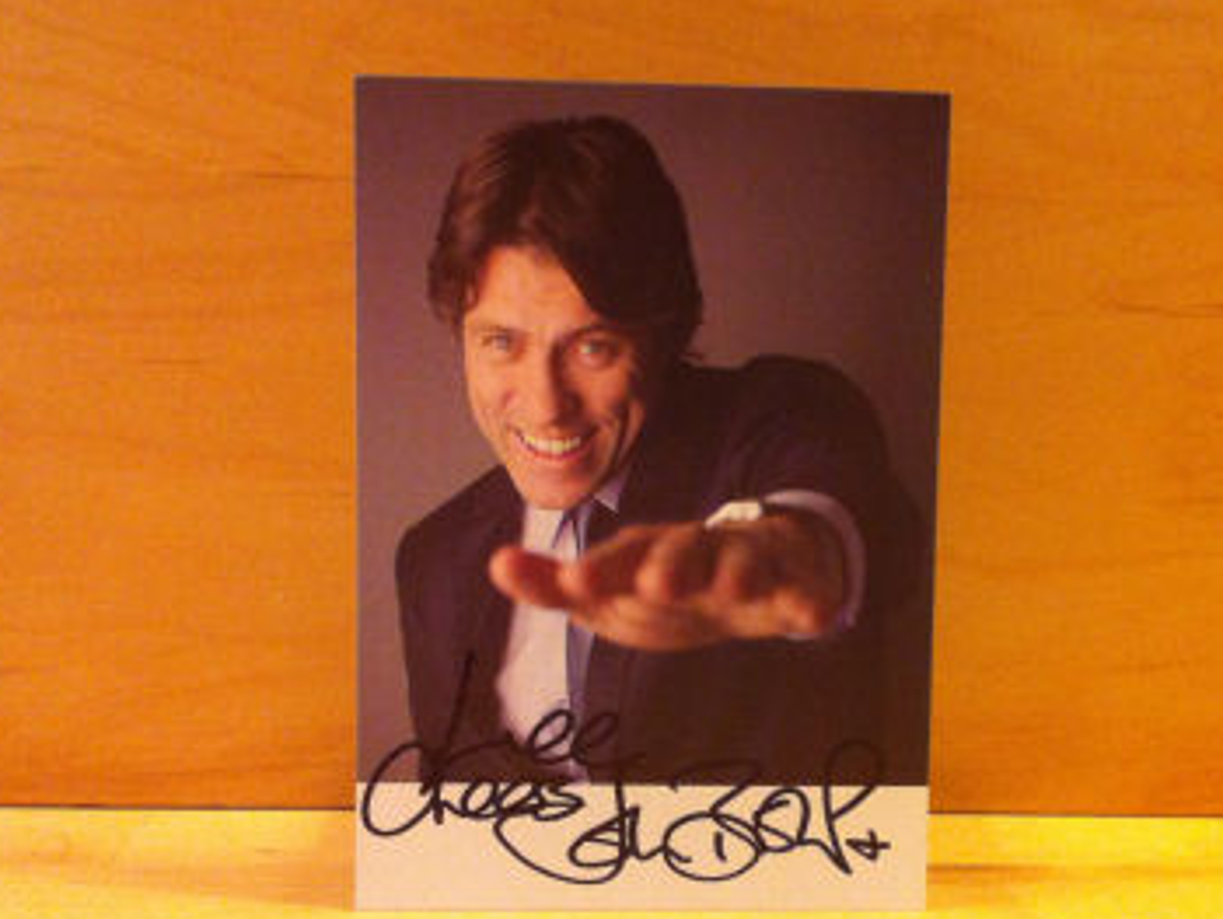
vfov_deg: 29.1
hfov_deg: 38.1
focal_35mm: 50
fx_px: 1768
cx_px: 709
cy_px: 533
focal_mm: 3.85
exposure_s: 1/17
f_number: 2.8
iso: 320
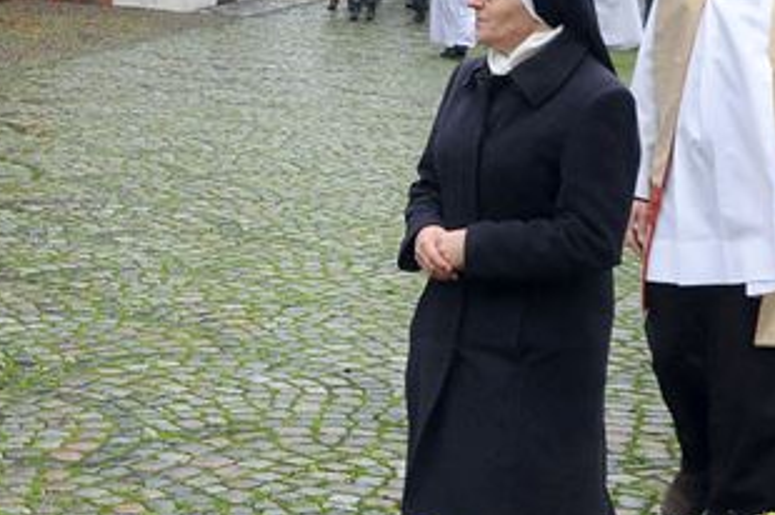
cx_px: -18
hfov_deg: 18.6
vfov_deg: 12.8
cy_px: 214
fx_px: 2301
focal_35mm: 107
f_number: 8
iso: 1600
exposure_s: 1/250
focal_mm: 26
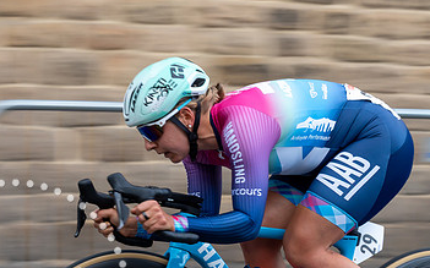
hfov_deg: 12.1
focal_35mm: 173
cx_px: 148
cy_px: 144
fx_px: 2026
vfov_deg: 7.6
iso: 640
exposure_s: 1/160
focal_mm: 75
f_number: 5.6
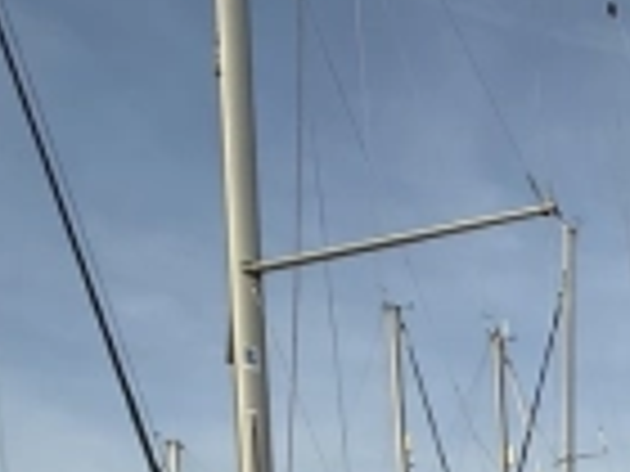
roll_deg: +1.4
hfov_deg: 28.4
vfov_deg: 20.2
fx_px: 1001
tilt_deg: -4.3
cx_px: 828
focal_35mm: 55
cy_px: 820
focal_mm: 2.22
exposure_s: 1/1125
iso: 50
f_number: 2.2
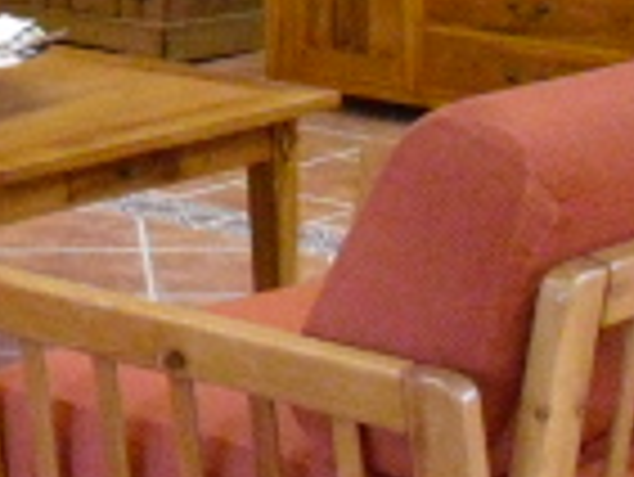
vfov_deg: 8.5
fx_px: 3153
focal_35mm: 172
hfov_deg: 11.2
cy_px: -148
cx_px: -171
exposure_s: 1/100
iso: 800
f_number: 2.8
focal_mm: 6.2
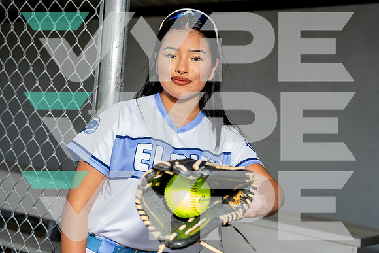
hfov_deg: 32.9
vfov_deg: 22.3
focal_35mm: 61
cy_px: 126
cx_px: 190
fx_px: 642
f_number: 4
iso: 80
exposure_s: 1/250
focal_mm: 61
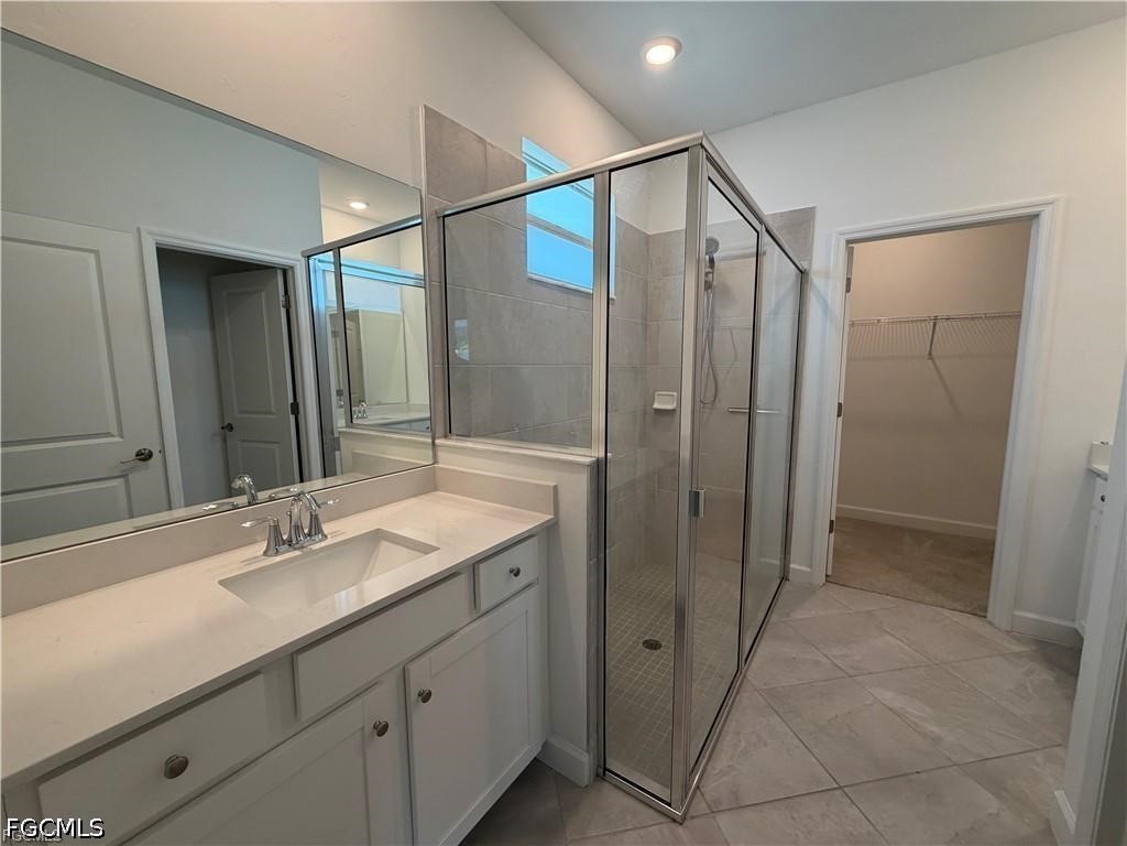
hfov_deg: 102.1
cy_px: 423
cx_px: 564
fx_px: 456
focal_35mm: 14
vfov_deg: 85.7
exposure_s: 1/120
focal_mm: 2.22
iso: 200
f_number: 2.2
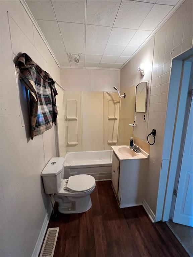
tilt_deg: -8.2
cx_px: 96
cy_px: 128
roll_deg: +1.5
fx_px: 97
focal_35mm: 13
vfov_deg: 106.2
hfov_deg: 89.9
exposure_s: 1/60
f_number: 1.8
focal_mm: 1.57
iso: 500
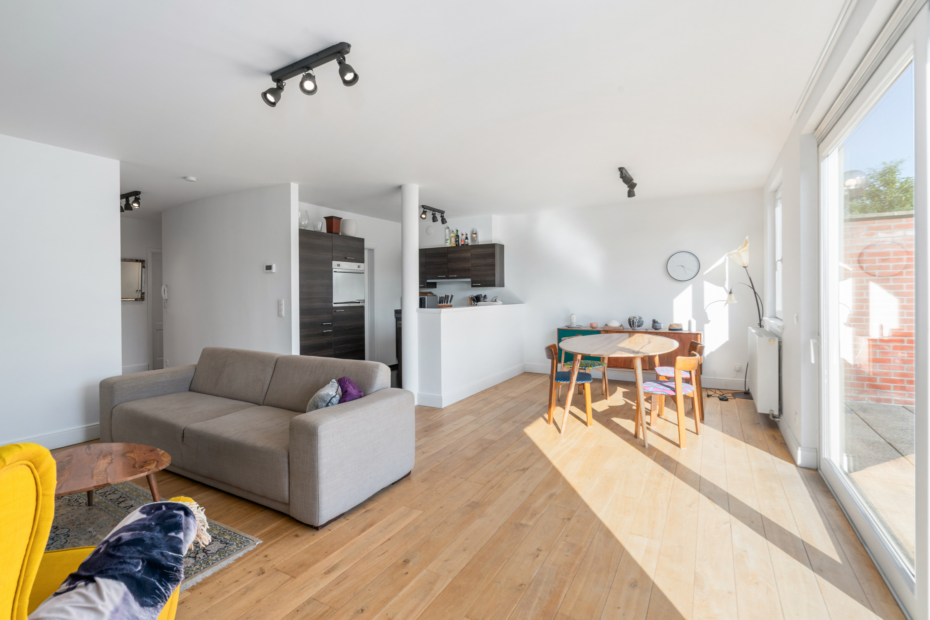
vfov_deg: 73.8
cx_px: 465
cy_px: 310
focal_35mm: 16
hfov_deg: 96.7
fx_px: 413
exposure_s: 1/125
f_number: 11
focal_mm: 16
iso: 250
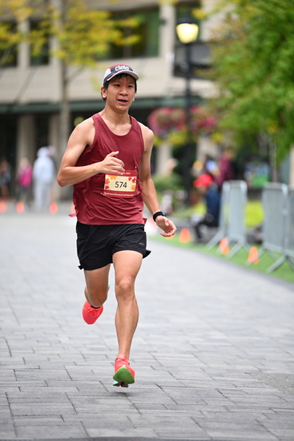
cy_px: 220
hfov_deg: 7.0
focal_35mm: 195
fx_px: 2387
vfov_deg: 10.5
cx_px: 147
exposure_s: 1/1600
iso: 1250
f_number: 2.8
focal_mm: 195
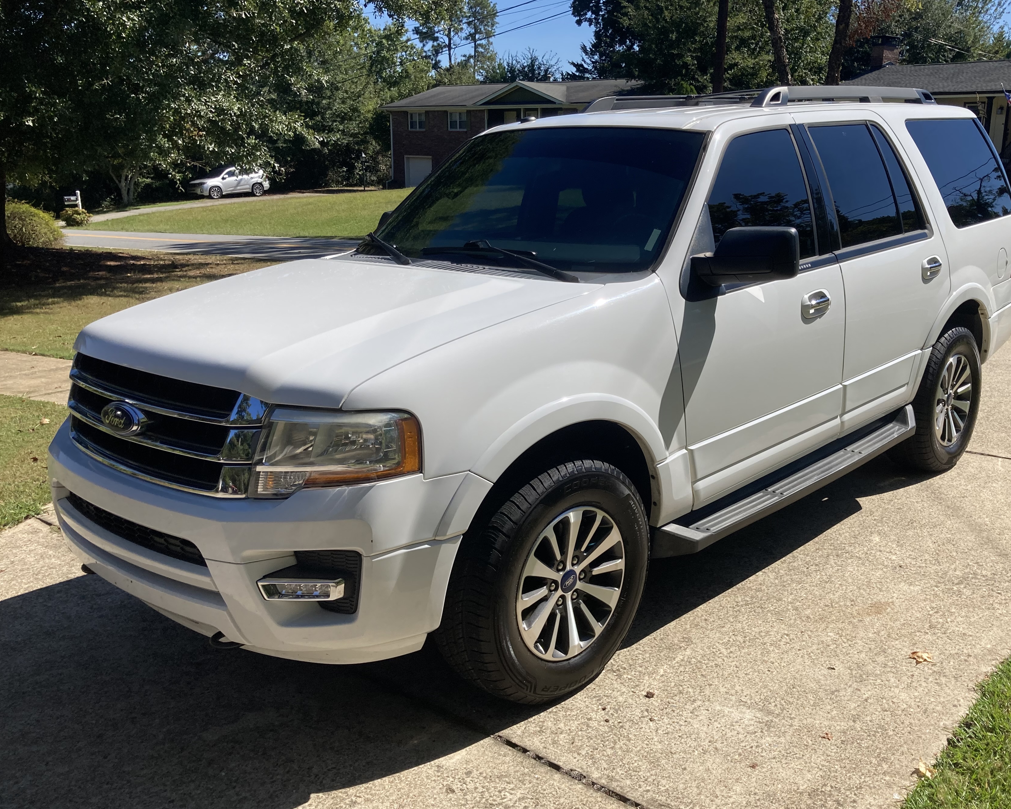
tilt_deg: -16.2
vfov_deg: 44.5
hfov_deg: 53.9
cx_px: 604
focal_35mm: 33
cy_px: 433
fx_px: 987
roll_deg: -1.9
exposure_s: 1/2433
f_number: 1.8
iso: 20
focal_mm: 3.99
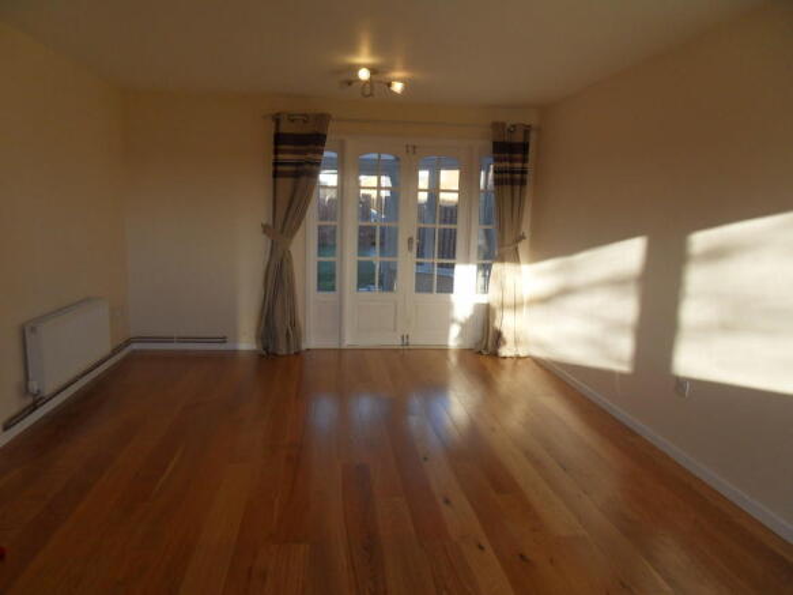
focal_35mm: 24
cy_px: 298
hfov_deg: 71.6
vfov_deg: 56.8
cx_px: 396
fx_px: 550
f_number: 3.3
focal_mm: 4.2
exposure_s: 1/180
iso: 80
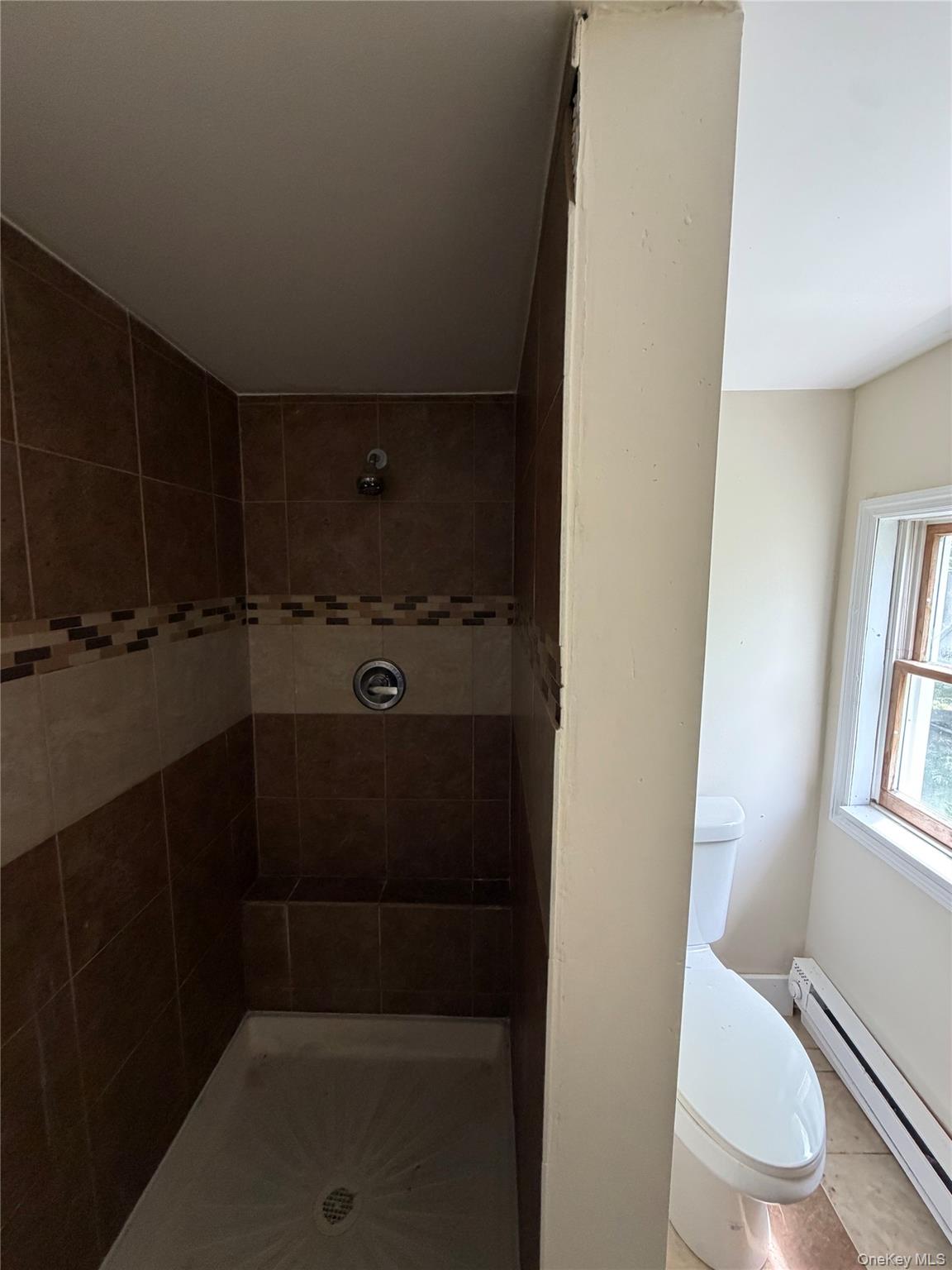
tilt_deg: -7.0
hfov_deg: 85.7
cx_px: 476
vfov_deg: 102.1
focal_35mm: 14
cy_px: 635
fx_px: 513
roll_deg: -0.6
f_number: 2.2
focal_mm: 2.22
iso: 320
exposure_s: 1/96
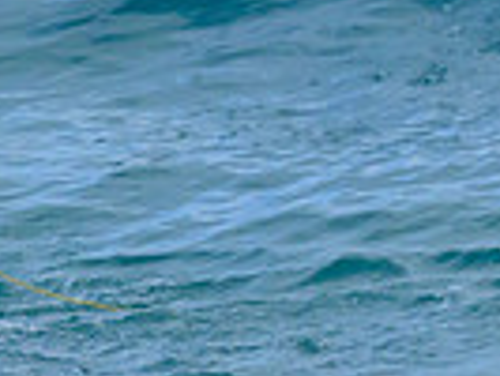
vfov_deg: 0.4
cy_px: -214
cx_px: 904
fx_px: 54244
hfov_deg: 0.5
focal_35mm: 3752
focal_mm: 650
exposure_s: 1/1600
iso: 1400
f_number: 11
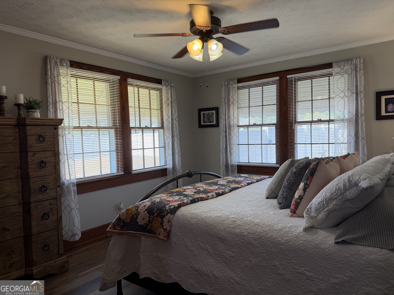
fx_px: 273
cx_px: 197
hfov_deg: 71.6
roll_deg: +2.1
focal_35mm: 24
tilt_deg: -2.2
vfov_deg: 56.8
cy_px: 148
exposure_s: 1/186
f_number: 1.78
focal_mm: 6.76
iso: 100
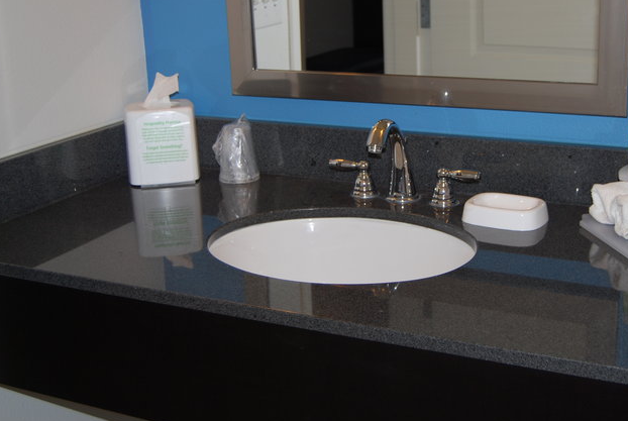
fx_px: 944
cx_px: 364
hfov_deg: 36.7
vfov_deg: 25.1
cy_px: 187
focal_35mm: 54
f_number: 4.2
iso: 200
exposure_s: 1/60
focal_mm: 28
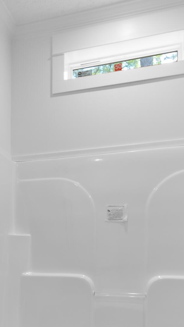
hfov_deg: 26.1
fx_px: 373
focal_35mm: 43
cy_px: 269
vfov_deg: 44.7
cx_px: -7
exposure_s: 1/5
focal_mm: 10
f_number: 4.5
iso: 100
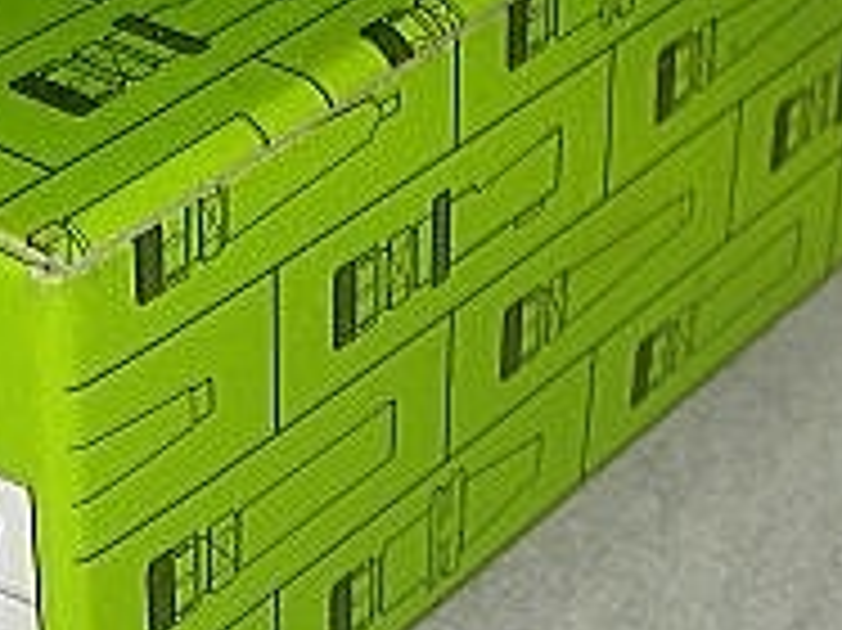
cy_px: 423
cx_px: 324
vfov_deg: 11.4
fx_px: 3160
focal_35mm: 130
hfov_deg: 15.2
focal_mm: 6.2
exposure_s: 1/160
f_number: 4.3
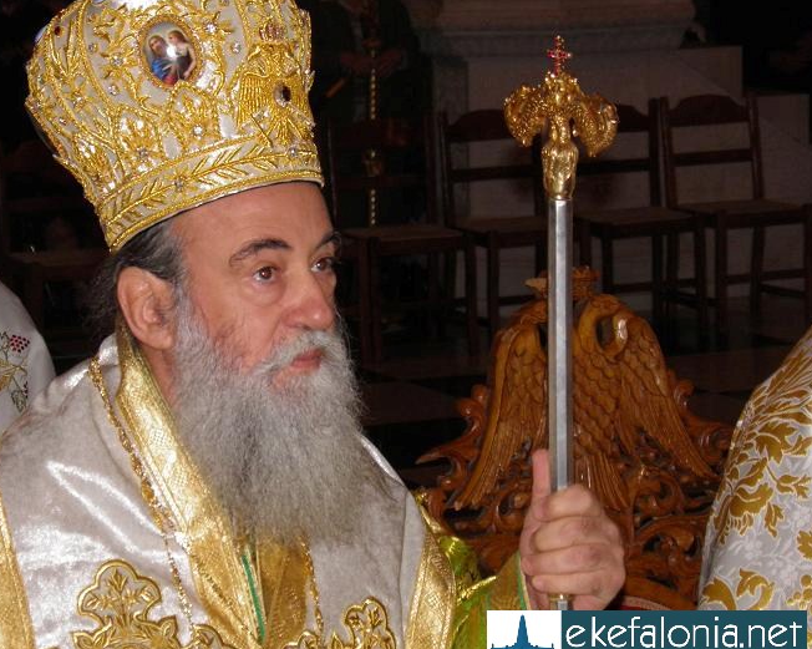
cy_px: 279
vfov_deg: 9.5
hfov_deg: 11.9
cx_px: 298
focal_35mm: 162
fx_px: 3891
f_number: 4
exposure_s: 1/125
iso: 160
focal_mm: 22.6
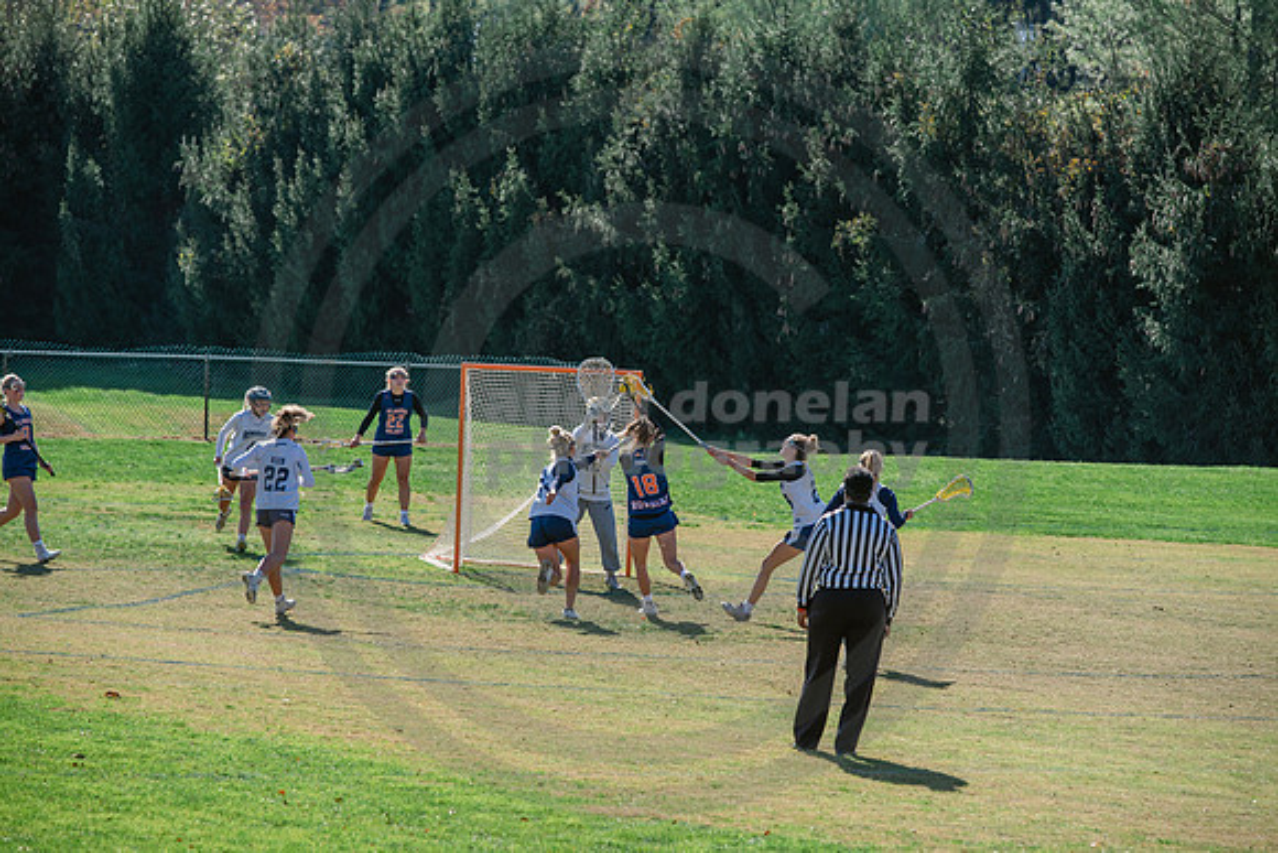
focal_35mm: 185
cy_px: 427
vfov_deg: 7.4
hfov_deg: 11.1
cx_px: 639
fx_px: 6569
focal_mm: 185
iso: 250
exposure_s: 1/2000
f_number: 5.6
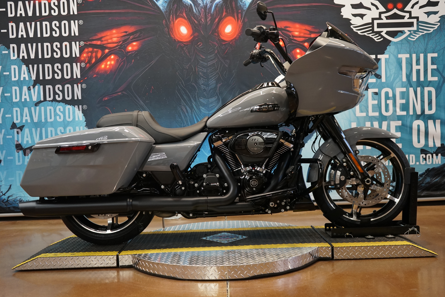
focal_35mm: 35
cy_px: 149
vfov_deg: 37.9
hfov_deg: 54.4
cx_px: 223
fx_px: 433
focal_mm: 34
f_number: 4
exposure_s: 1/160
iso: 1250
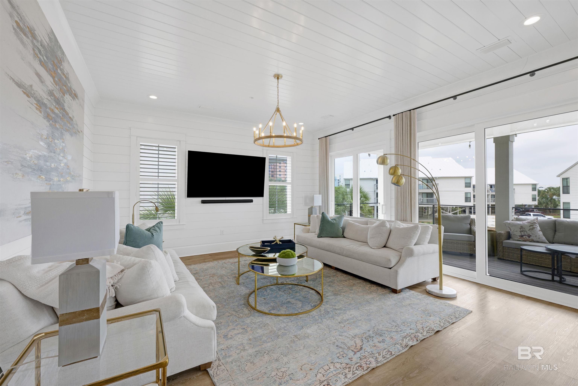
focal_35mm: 14
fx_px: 225
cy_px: 193
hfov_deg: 104.3
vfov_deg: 81.2
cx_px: 289
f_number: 11
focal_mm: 14
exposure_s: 1/100
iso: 400
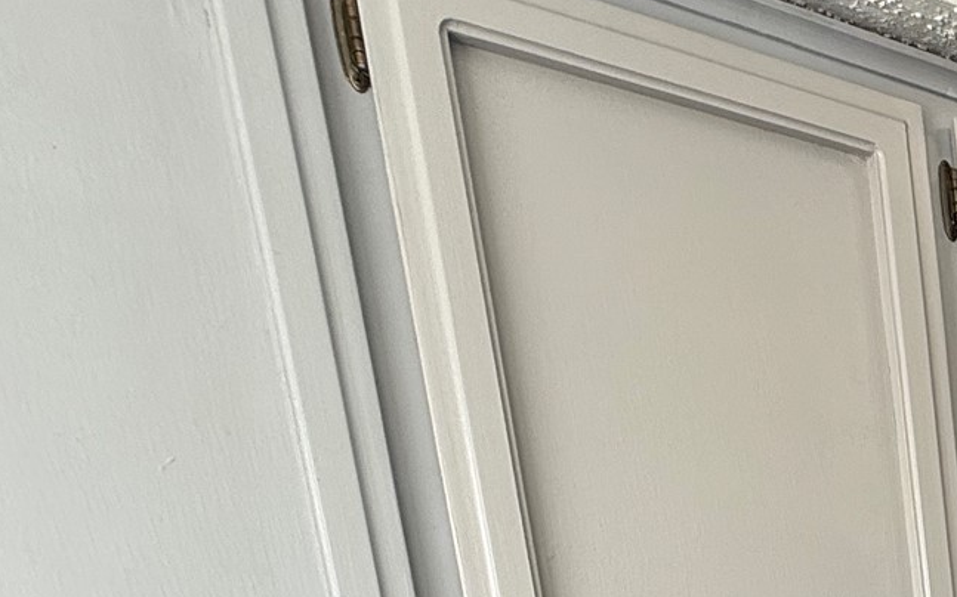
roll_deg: +3.0
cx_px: 1272
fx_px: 1226
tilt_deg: -11.4
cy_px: 993
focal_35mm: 47
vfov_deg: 21.1
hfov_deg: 31.7
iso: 64
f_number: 2.2
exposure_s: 1/120
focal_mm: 2.22
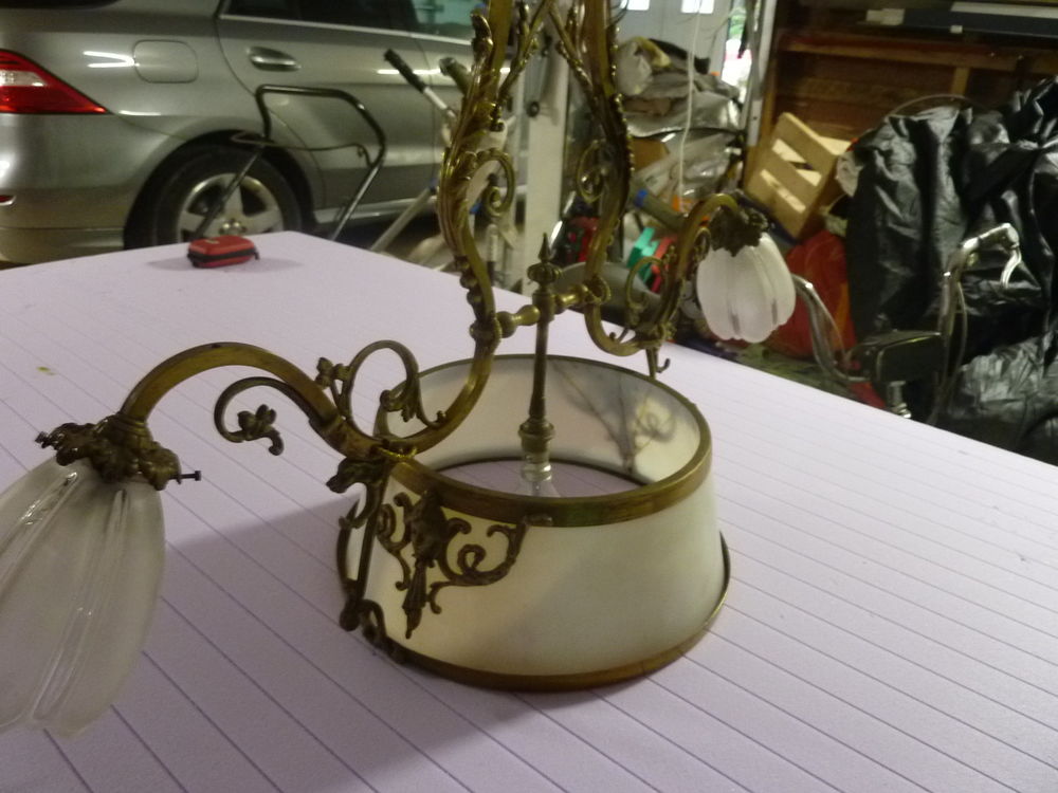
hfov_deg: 69.4
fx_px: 764
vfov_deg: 54.9
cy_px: 396
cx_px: 529
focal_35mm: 25
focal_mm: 4.1
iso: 400
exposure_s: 1/8
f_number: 3.3
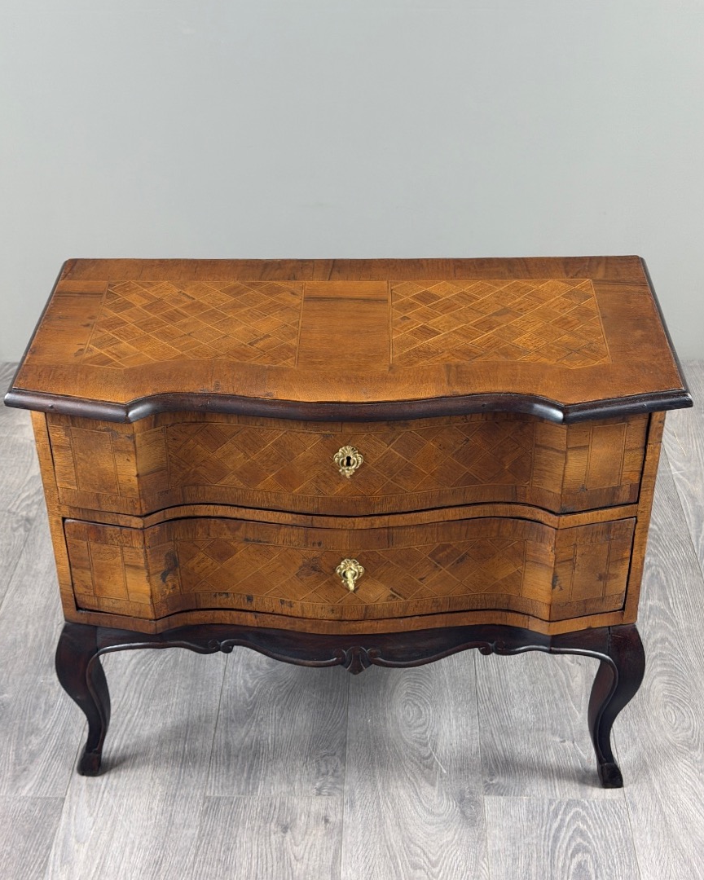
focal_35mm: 51
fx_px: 1328
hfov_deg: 29.7
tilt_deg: -33.1
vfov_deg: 36.7
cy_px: 447
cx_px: 345
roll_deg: +1.3
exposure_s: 1/50
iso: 160
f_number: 1.78
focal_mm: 6.76
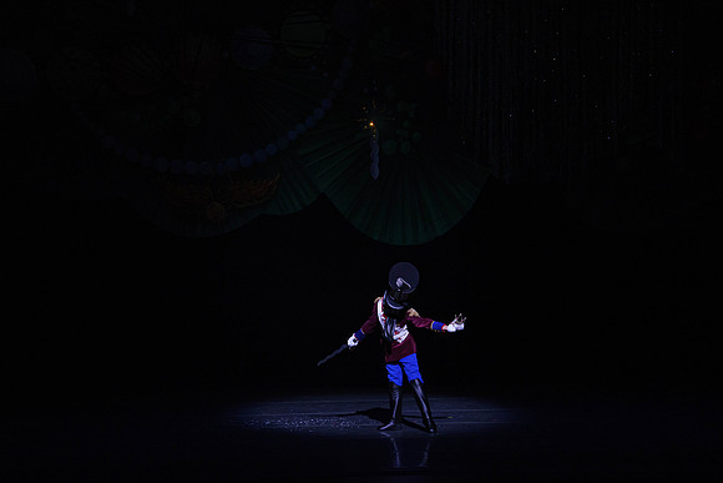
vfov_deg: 6.9
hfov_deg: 10.3
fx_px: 4017
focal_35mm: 200
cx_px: 362
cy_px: 242
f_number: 6.3
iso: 5000
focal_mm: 200
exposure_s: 1/320
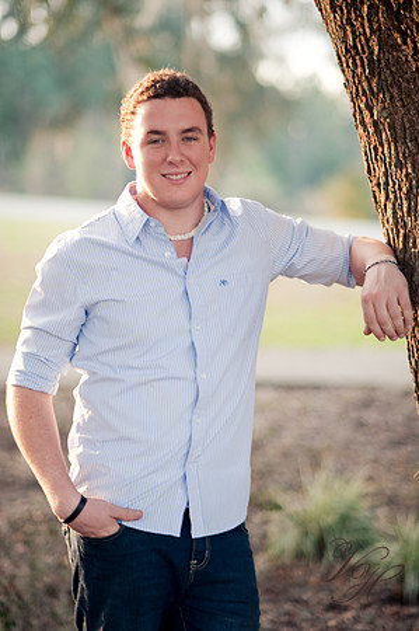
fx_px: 1487
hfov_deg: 16.0
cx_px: 210
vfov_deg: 23.9
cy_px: 316
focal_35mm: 85
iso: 200
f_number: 1.8
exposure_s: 1/250
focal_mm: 85
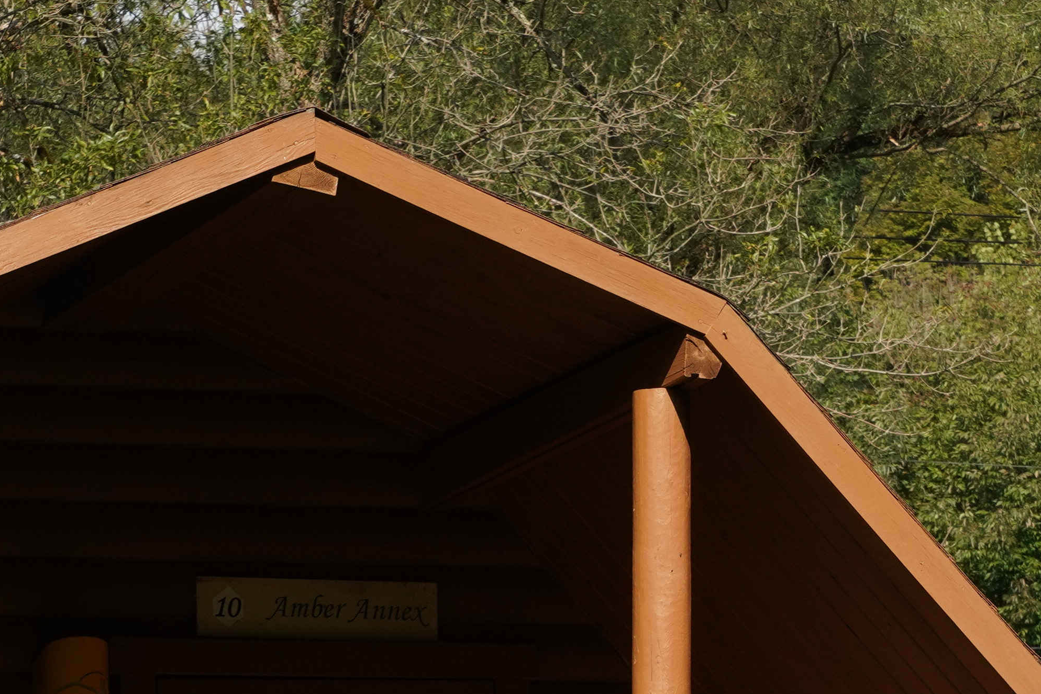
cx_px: 426
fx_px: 8791
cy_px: 1076
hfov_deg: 6.8
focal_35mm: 304
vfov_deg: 4.5
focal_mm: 76
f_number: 11
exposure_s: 1/500
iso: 500
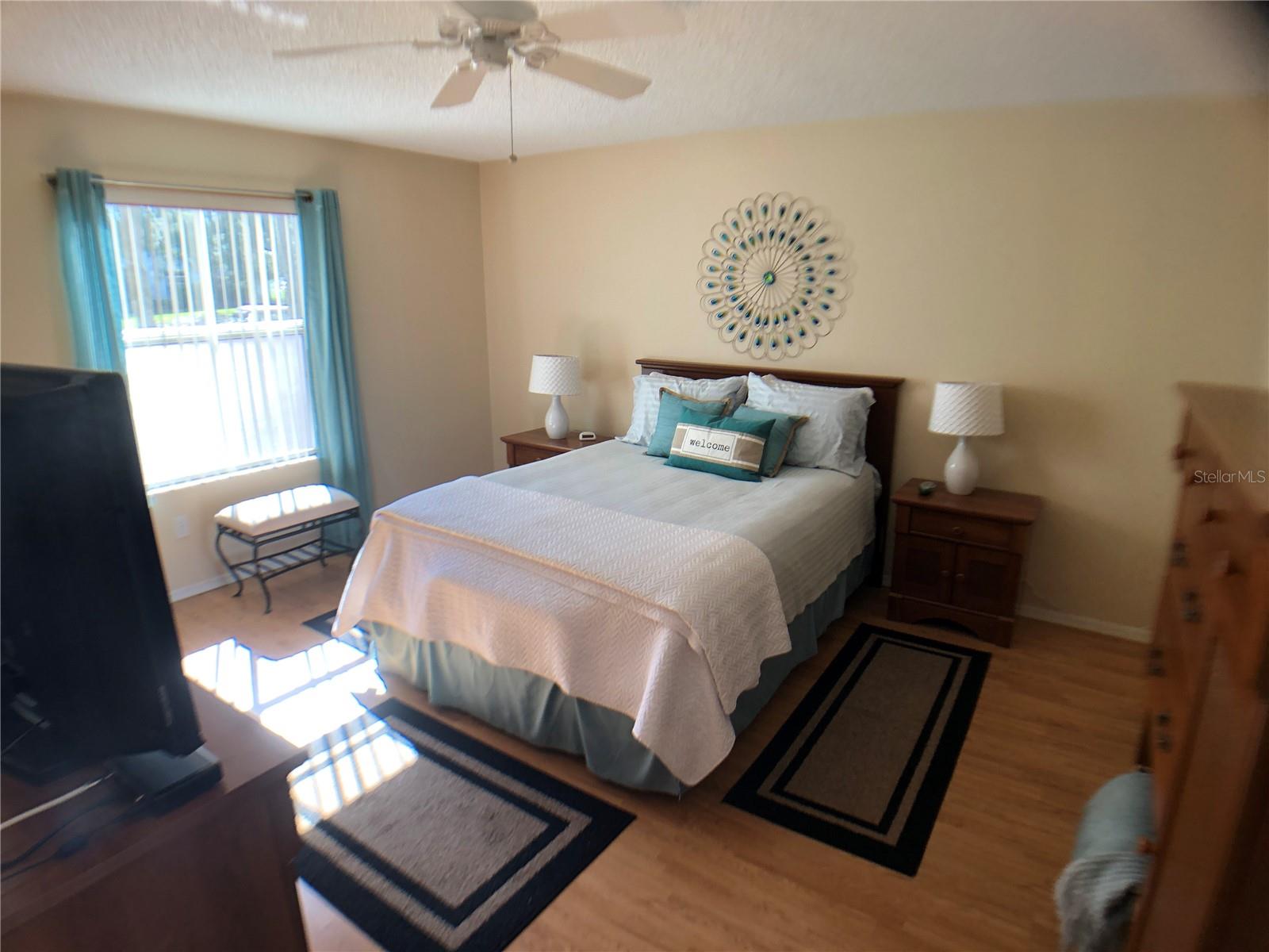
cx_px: 634
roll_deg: +0.8
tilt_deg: -12.4
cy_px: 476
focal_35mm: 28
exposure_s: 1/120
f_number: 1.8
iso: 40
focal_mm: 4
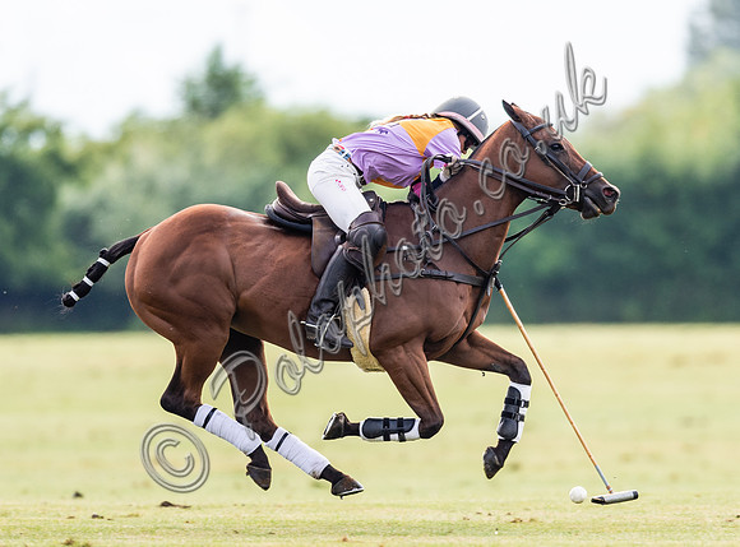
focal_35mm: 880
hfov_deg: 2.3
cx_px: 385
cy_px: 320
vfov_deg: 1.7
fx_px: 18719
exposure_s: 1/1250
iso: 400
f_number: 4
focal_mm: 500
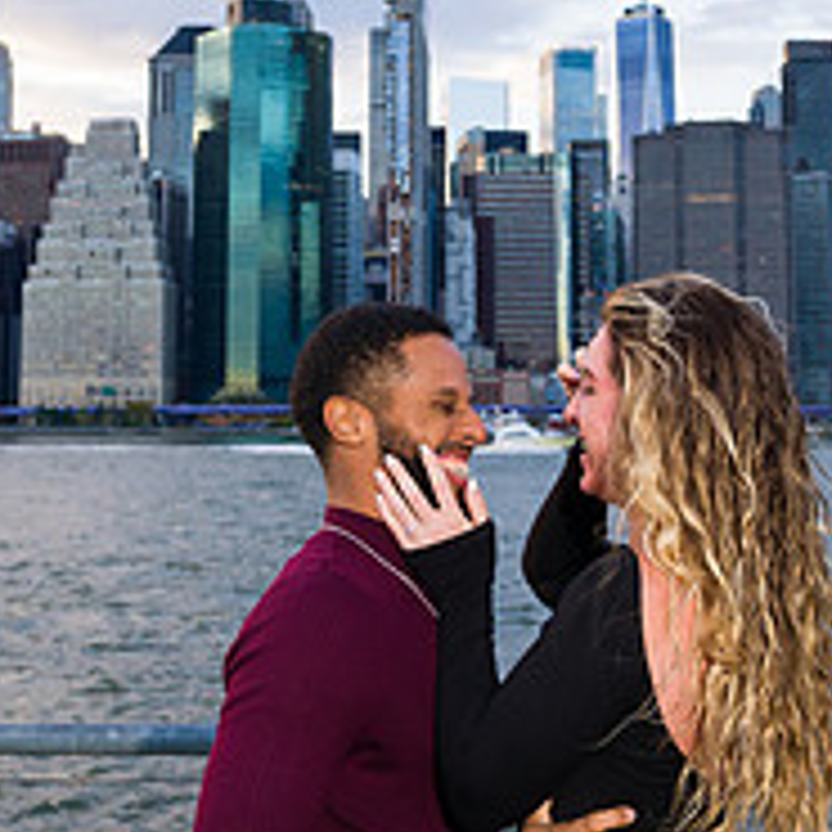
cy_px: 223
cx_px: 463
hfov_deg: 26.9
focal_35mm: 64
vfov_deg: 26.6
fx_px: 1740
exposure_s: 1/200
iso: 250
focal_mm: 24
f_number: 4
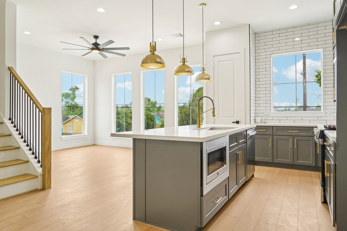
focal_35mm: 24
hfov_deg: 73.7
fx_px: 231
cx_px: 174
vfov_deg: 53.1
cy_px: 116
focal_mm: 24
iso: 500
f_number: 8
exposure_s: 1/250
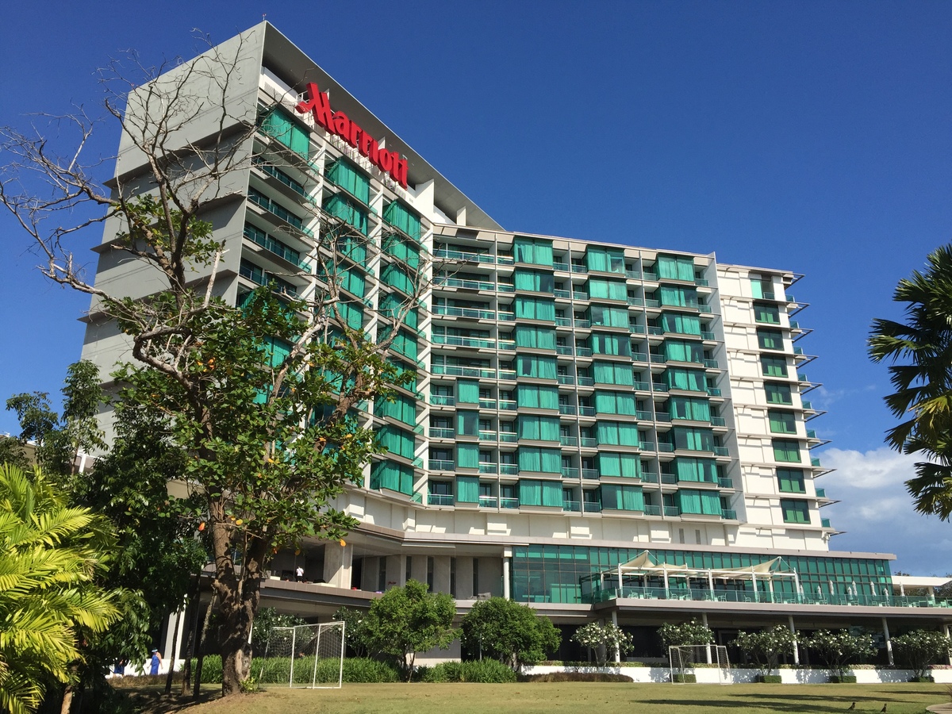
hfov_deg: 61.7
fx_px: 798
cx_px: 476
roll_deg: -0.6
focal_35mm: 29
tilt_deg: +22.0
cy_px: 357
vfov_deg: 48.2
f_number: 2.2
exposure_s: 1/2639
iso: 32
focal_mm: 4.15
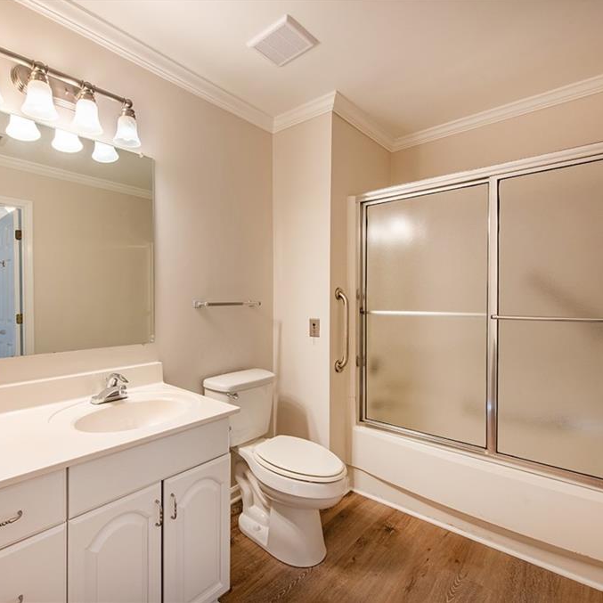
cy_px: 300
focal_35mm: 18
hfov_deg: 79.0
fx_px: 355
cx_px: 220
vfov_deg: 80.7
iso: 400
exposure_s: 1/25
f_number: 11
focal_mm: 14
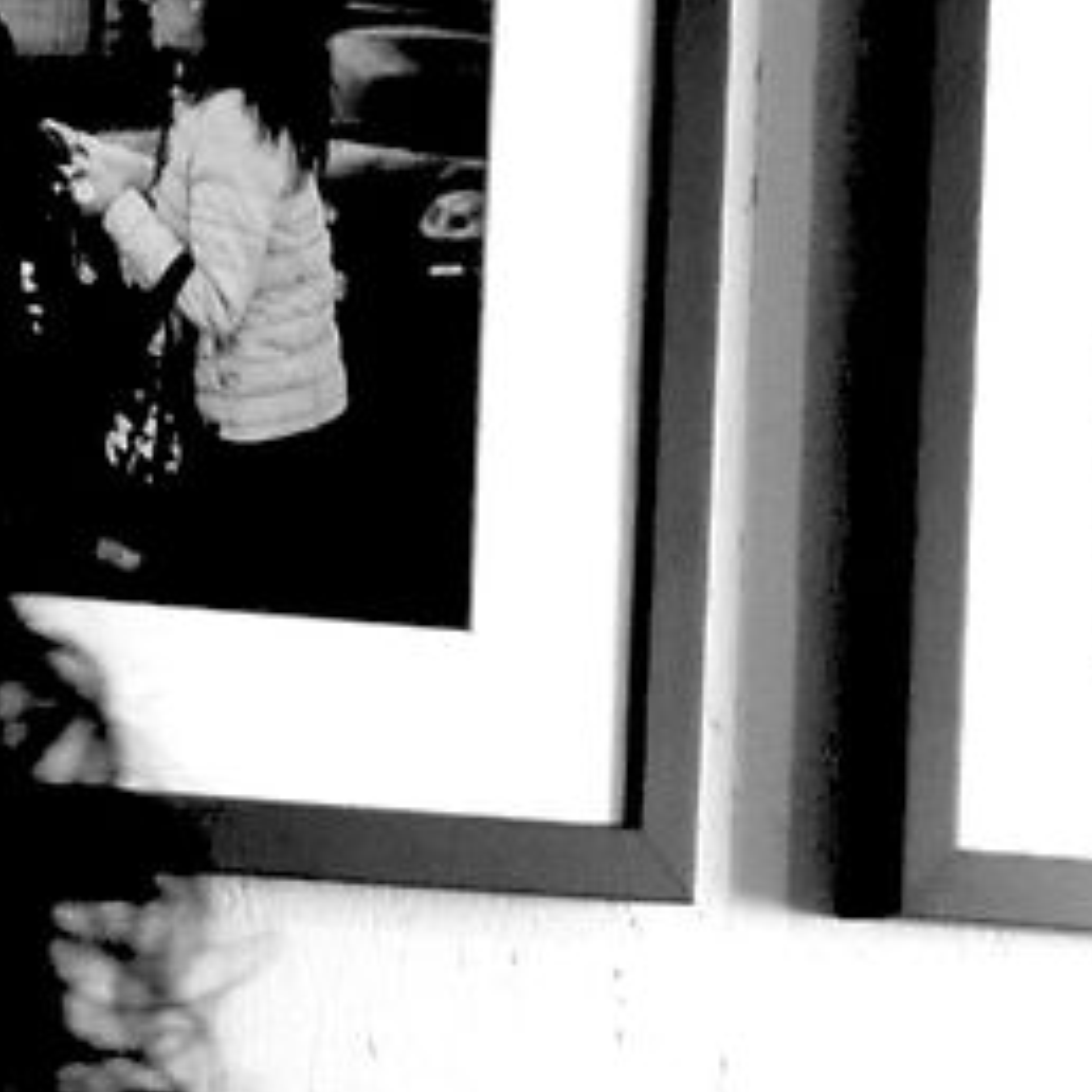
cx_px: 1663
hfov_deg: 5.2
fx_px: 11849
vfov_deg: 5.2
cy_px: 1689
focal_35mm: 332
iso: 125
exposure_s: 1/125
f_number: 3.5
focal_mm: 28
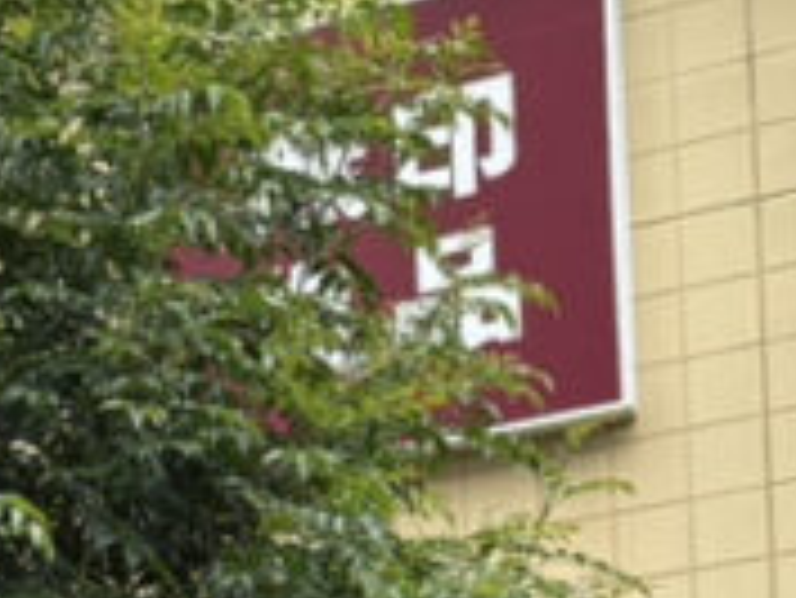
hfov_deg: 11.6
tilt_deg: +4.3
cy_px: 1398
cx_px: -859
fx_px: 3452
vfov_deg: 9.0
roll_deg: +3.1
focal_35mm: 150
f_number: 1.6
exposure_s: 1/1751
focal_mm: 5.96
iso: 50
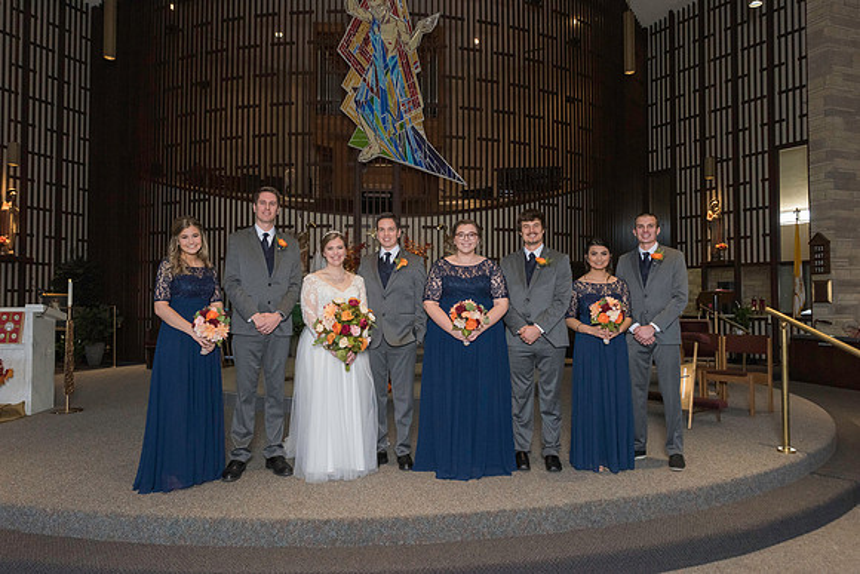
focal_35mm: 25
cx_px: 430
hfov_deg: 71.4
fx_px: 599
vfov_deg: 51.2
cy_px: 287
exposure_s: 1/160
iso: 1250
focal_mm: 24
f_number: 6.3
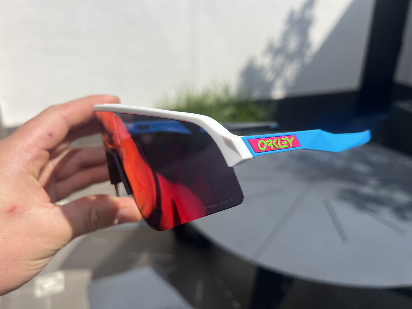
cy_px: 154
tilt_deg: -21.4
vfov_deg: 53.1
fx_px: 309
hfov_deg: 67.3
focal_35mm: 26
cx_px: 206
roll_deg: +0.6
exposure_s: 1/5319
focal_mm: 5.7
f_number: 1.5
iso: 50
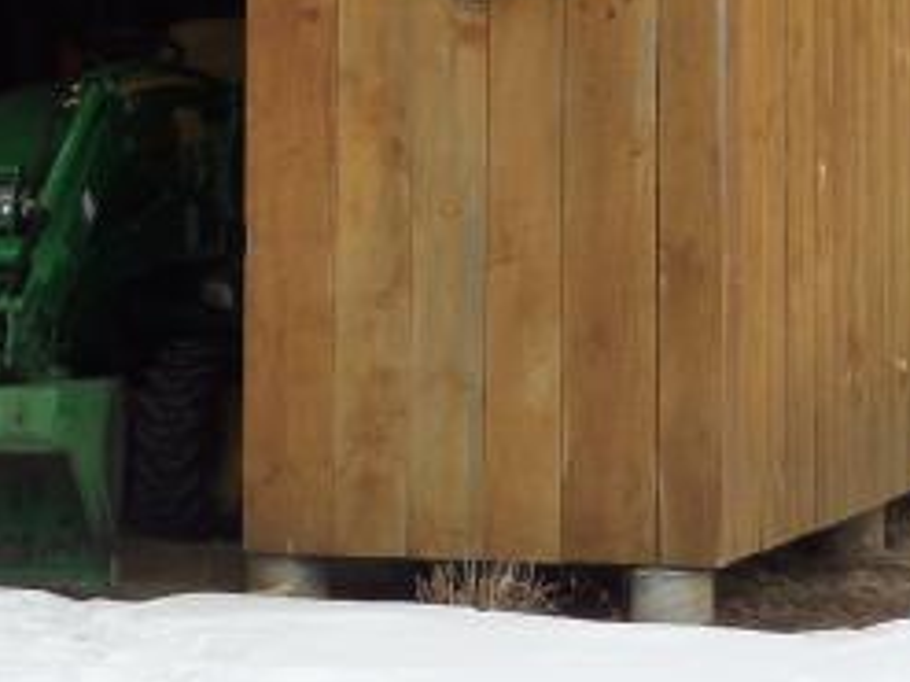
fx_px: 4467
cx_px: 199
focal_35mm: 170
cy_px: 18
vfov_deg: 8.7
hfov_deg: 11.6
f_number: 3.6
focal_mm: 6.8
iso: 100
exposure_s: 1/350
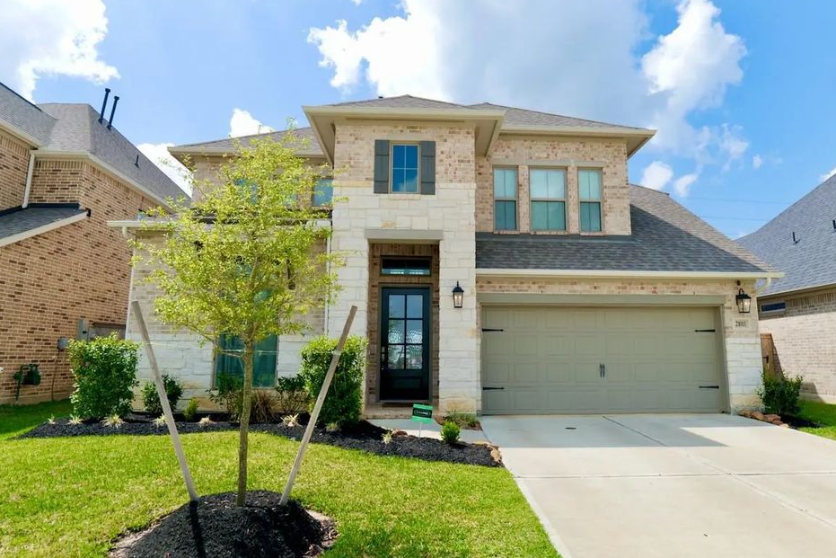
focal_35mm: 22
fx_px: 511
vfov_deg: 57.2
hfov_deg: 78.4
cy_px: 268
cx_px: 450
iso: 100
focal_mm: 20
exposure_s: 1/400
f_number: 5
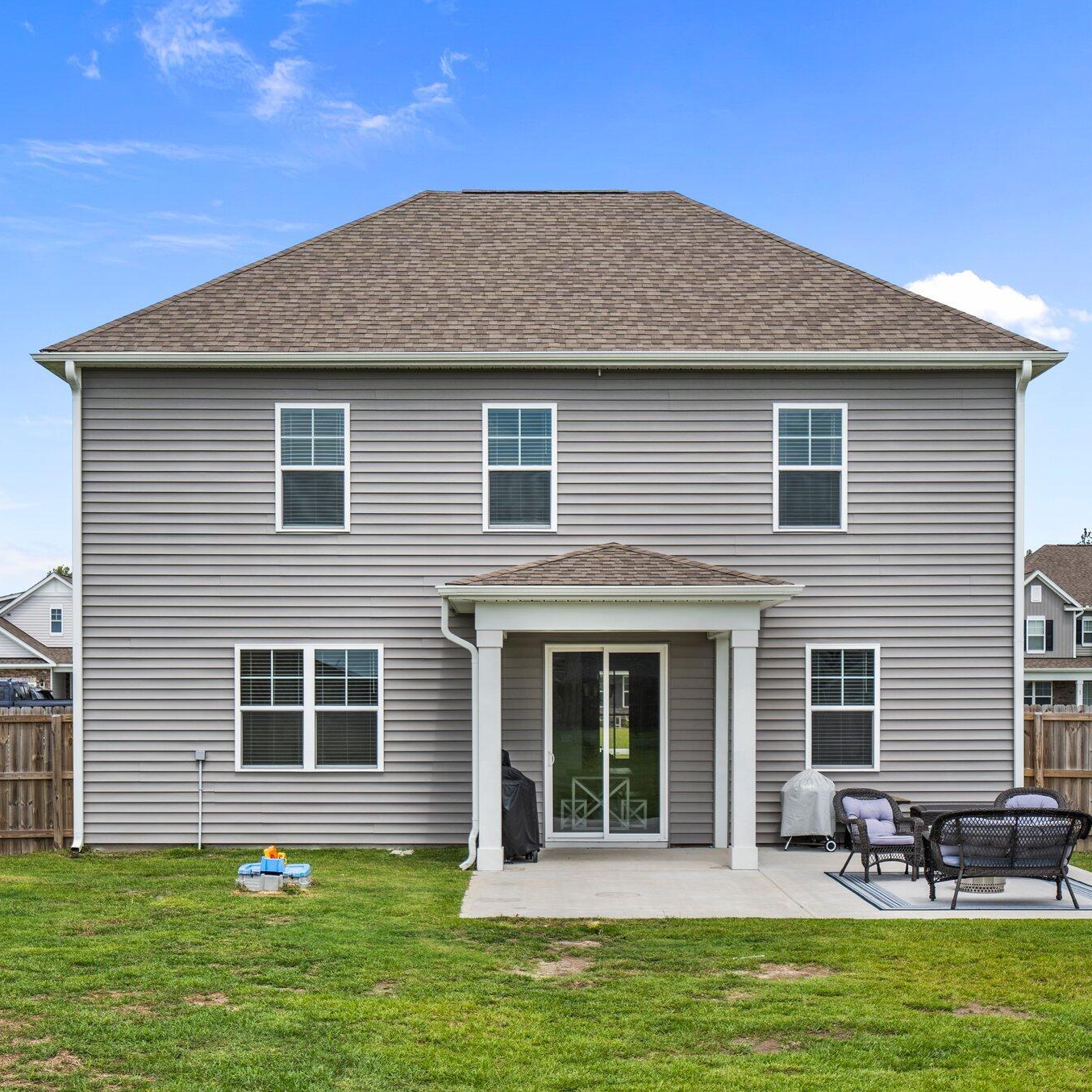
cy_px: 542
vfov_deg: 37.6
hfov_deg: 37.6
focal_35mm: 45
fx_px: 1606
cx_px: 544
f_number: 4
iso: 100
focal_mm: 35
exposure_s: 1/1000
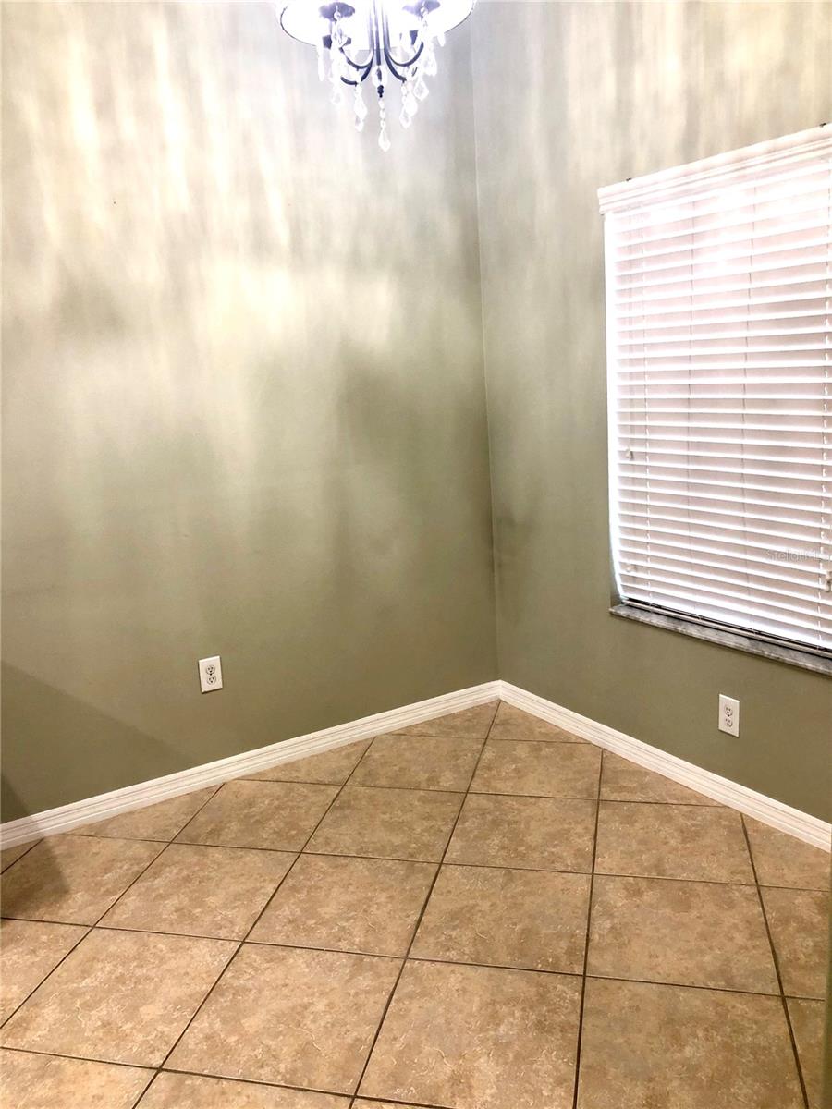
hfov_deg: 49.7
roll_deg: +3.6
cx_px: 416
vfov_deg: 63.4
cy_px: 554
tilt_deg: -12.1
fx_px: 897
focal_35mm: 28
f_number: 1.8
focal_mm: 3.99
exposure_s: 1/17
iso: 40
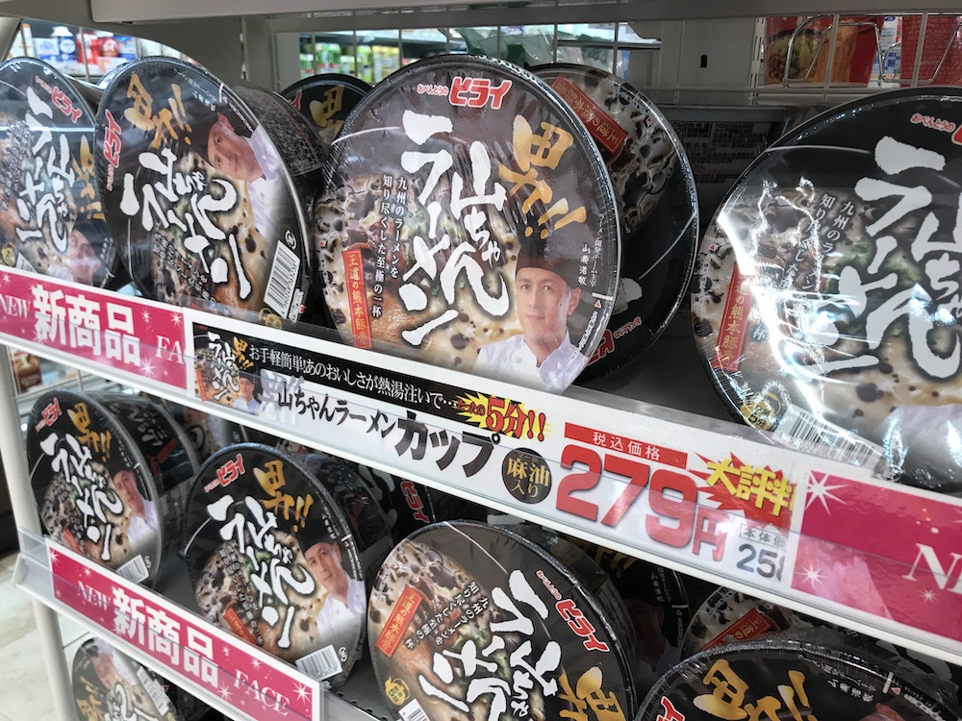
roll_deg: -0.4
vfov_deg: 49.7
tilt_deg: -18.8
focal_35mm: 28
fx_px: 778
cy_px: 360
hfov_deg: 63.4
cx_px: 481
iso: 25
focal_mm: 3.99
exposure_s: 1/40
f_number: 1.8
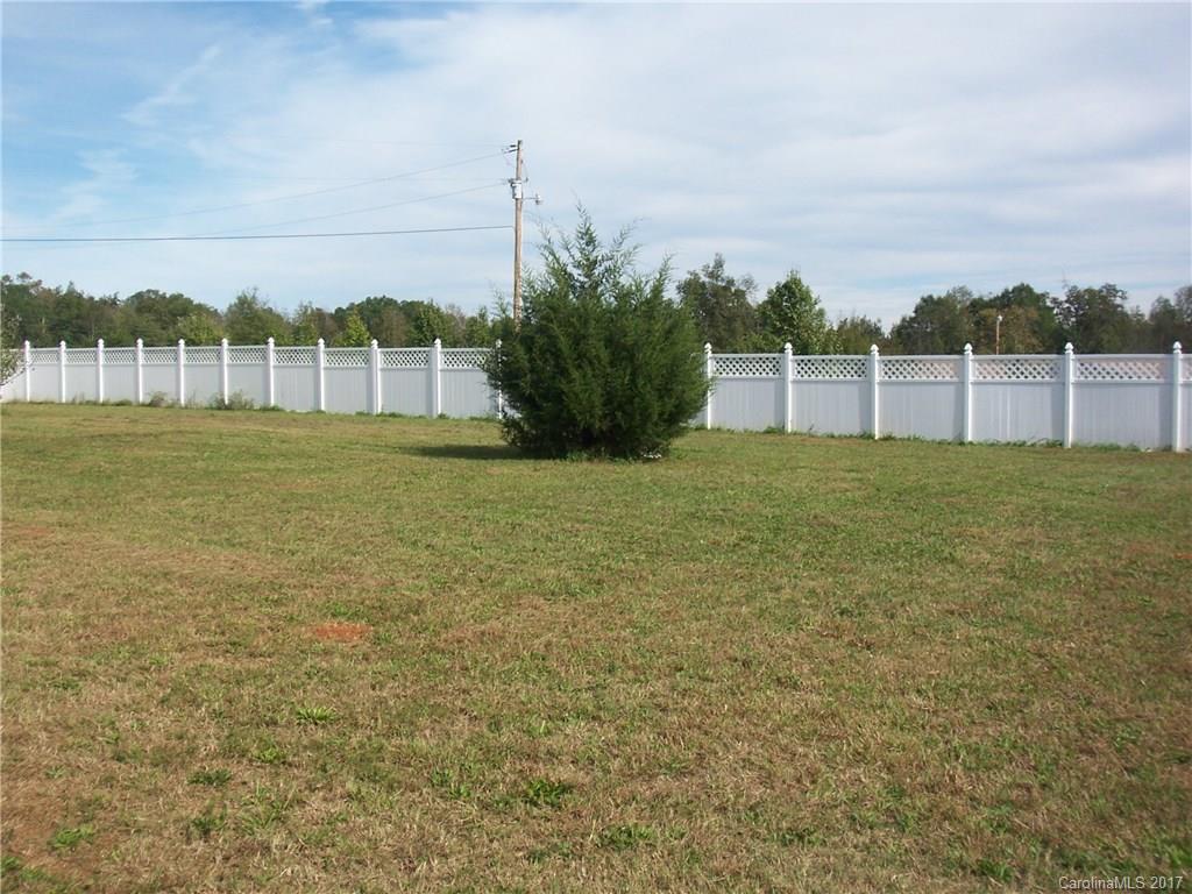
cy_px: 447
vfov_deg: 36.8
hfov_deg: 47.9
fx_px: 1343
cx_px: 596
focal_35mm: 39
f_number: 3.9
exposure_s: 1/640
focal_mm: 6.4
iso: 64
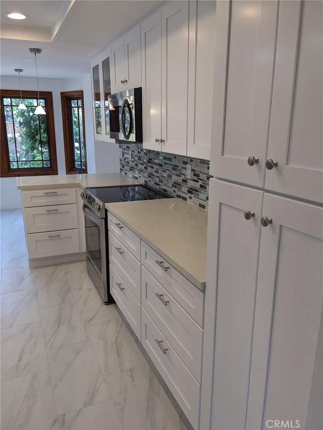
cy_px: 215
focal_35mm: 27
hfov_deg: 51.4
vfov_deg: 65.3
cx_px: 162
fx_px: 336
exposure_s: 1/157
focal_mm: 4.38
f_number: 1.73
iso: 54
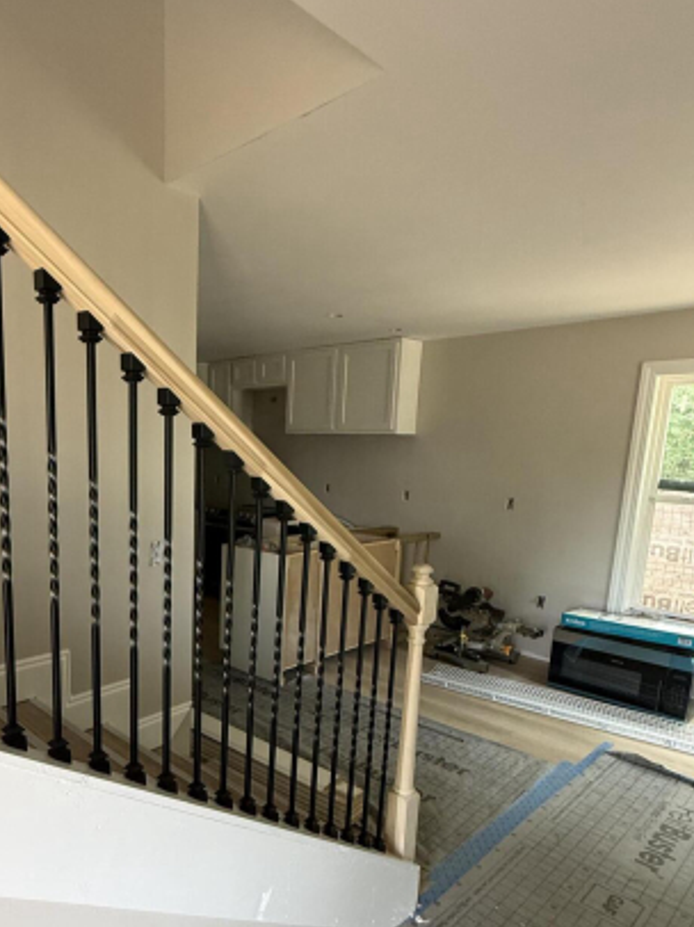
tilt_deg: -9.9
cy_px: 556
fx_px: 615
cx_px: 203
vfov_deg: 73.2
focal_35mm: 23
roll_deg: -1.0
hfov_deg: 56.8
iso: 320
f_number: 2.2
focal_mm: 2.22
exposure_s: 1/92
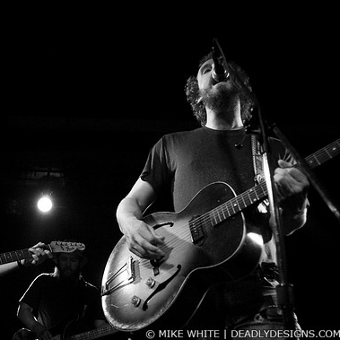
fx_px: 433
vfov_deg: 42.8
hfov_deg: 41.6
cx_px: 85
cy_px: 169
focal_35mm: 39
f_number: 2.8
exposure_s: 1/50
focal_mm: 20
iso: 800
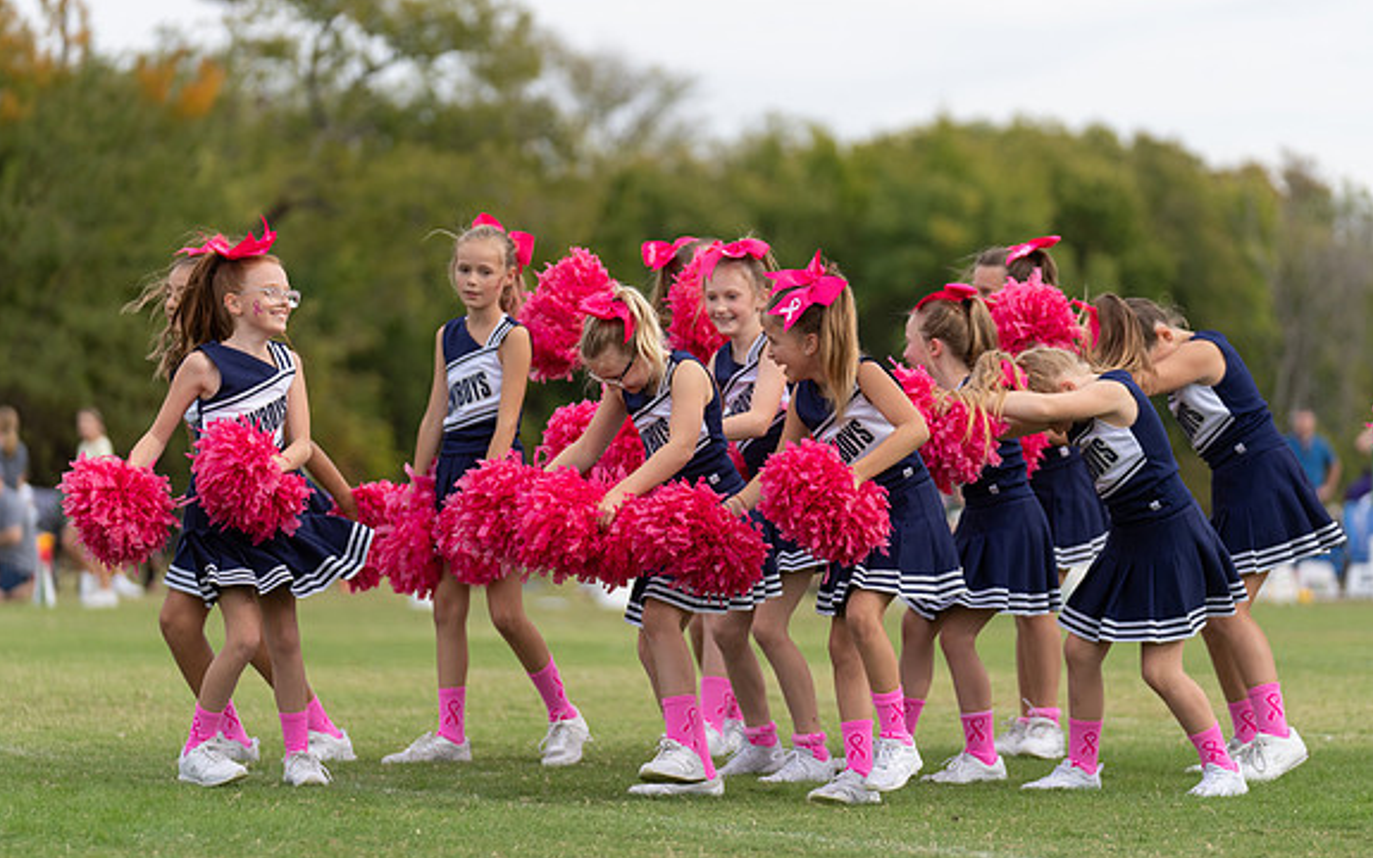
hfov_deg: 12.3
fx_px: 6361
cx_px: 676
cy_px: 493
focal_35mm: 170
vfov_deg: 7.7
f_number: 2.8
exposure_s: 1/1250
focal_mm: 135
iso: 160
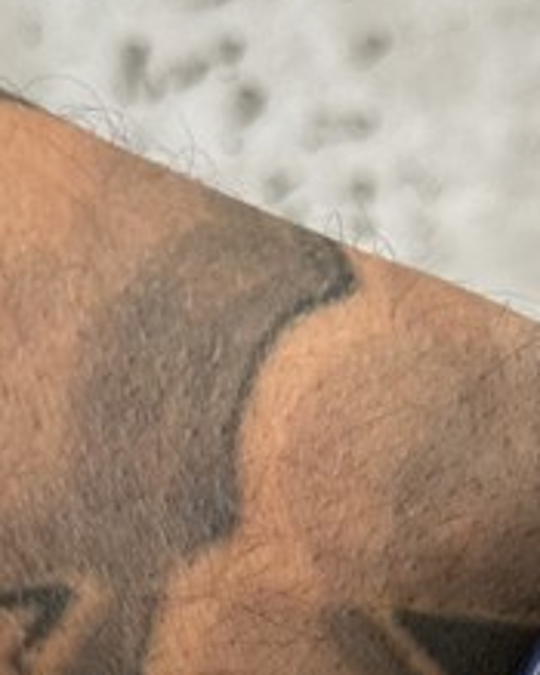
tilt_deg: -49.0
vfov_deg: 11.1
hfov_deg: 8.8
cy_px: 771
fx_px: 3419
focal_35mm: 171
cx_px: 775
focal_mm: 6.76
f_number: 1.78
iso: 200
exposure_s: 1/60
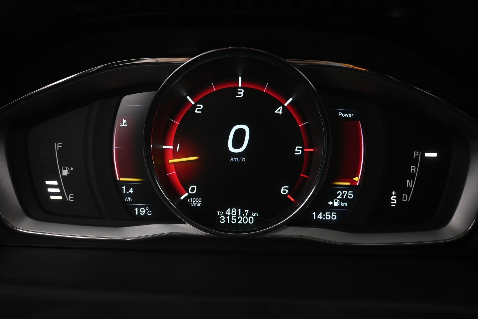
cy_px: 160
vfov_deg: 36.9
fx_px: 478
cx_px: 239
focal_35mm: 36
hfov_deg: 53.1
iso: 2000
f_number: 4.2
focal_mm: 24
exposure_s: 1/40
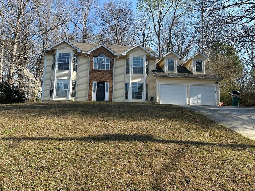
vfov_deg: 56.8
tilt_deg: +8.4
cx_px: 128
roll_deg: -1.4
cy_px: 96
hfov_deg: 71.6
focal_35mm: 24
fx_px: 177
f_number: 1.78
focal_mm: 6.86
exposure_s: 1/1880
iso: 80
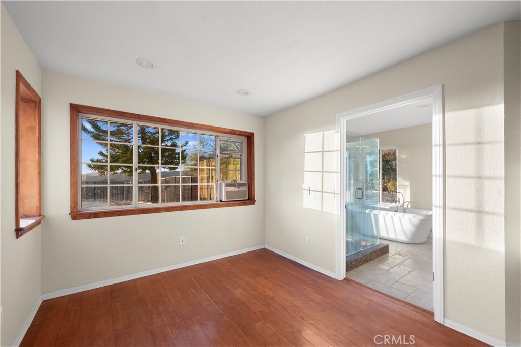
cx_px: 260
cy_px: 174
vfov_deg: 81.2
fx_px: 203
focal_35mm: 14
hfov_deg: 104.2
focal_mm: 14
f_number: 8
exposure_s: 1/2500
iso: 1600
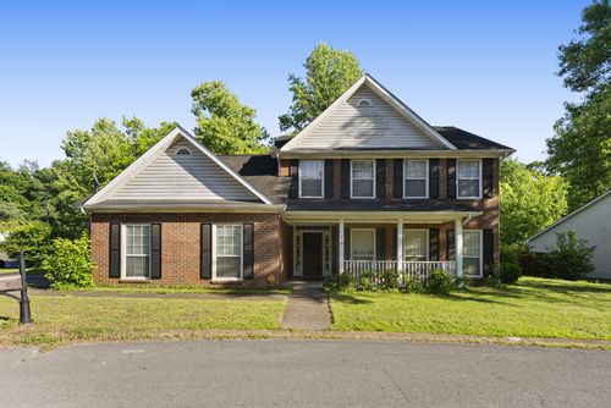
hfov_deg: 104.2
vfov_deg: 81.3
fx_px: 238
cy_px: 204
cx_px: 306
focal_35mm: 14
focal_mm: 14
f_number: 3.5
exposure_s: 1/1600
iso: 640
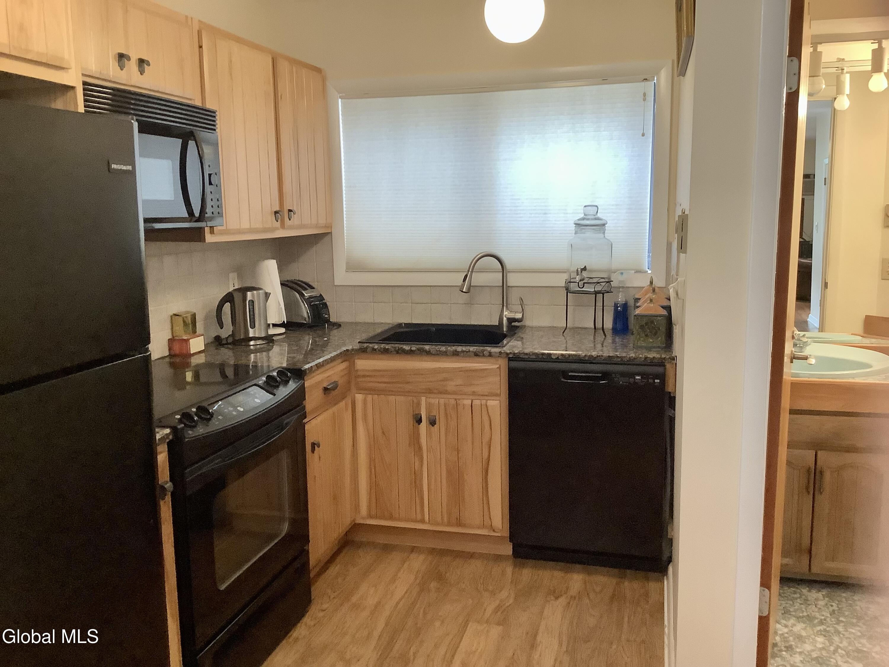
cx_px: 444
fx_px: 796
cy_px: 334
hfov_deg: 58.4
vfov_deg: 45.4
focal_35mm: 31
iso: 320
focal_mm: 3.3
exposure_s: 1/50
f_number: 2.4
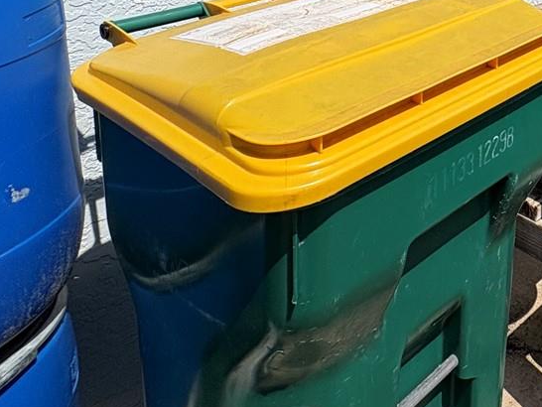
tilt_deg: -1.8
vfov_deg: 28.0
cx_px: 680
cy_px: -143
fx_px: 642
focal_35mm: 41
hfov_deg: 34.5
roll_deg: +0.2
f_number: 2.2
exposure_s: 1/2985
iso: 50
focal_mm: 2.22
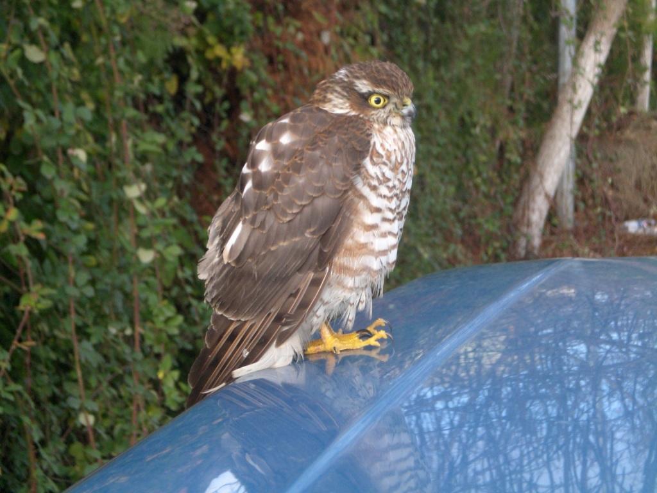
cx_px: 328
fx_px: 2164
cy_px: 246
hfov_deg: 17.3
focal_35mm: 114
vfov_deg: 13.0
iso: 200
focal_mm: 18.9
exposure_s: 1/160
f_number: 5.9
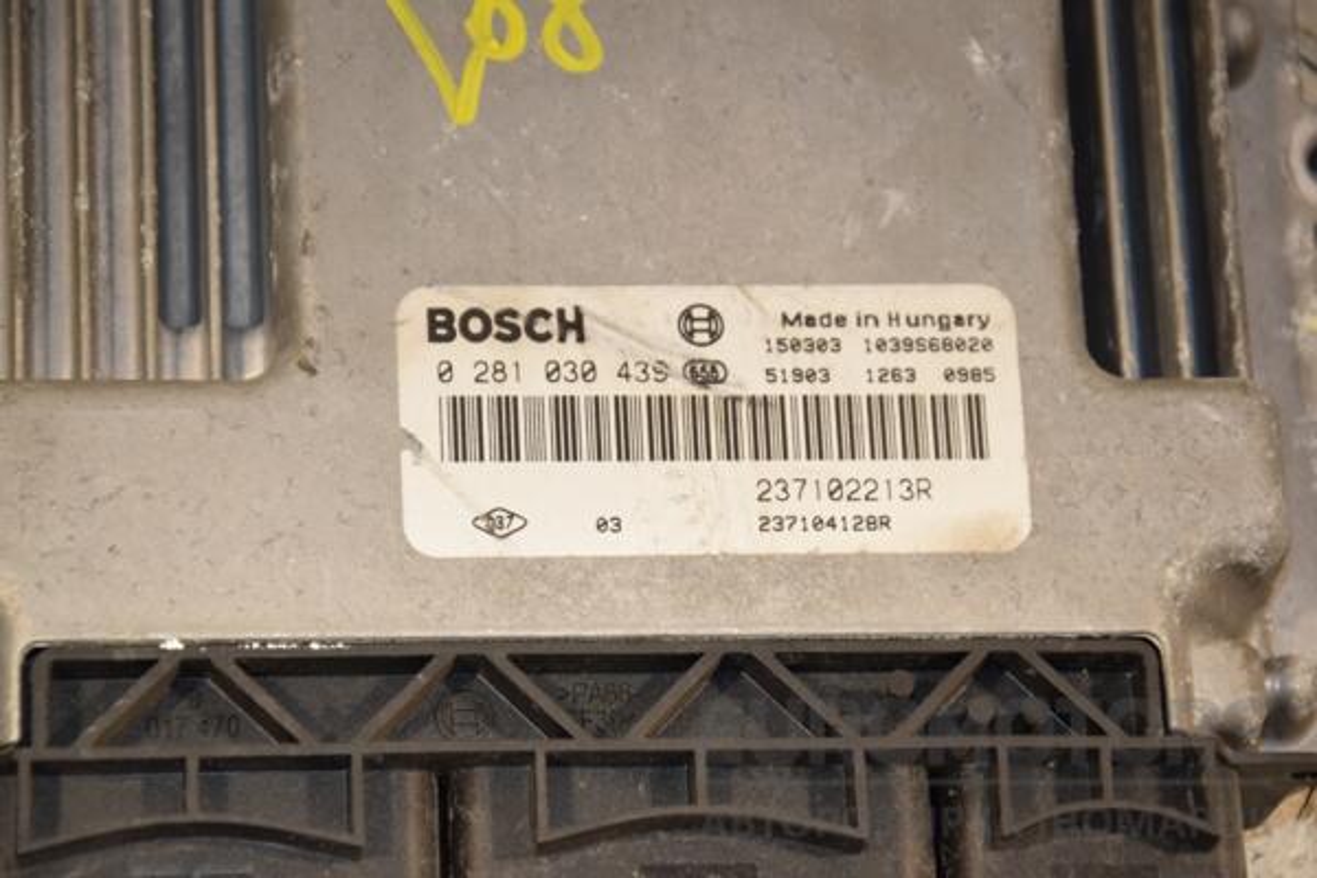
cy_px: 439
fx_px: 5761
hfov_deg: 13.0
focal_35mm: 158
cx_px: 658
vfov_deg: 8.7
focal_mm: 105
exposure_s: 1/200
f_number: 7.1
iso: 800
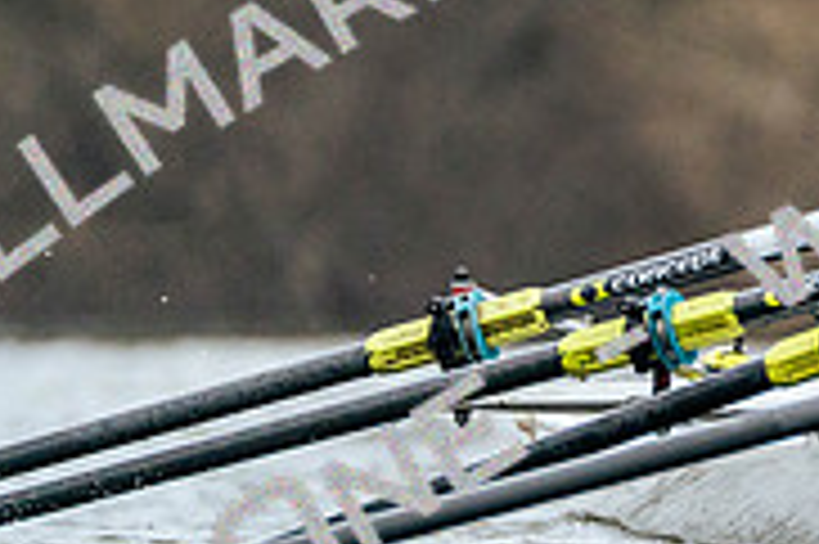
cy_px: 321
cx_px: 1278
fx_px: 43503
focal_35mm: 1914
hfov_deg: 1.1
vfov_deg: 0.7
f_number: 6.3
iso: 3200
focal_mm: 600
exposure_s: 1/2000
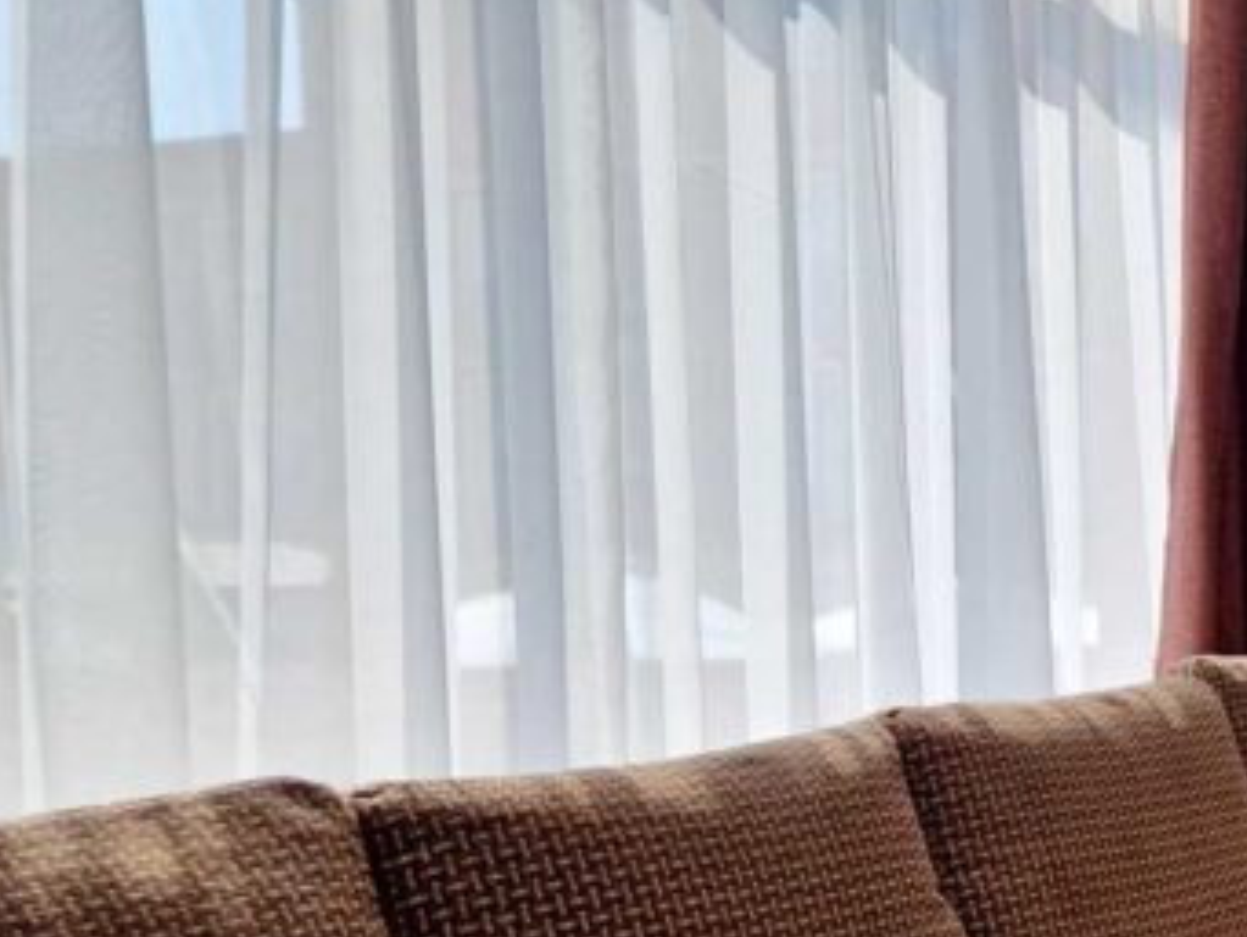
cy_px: 569
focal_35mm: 69
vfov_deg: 21.3
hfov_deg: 23.9
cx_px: 1719
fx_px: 2487
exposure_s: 1/642
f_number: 1.8
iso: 50
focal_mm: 5.4
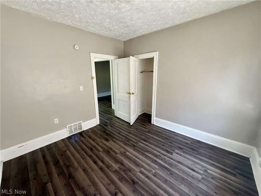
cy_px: 98
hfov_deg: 102.1
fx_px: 106
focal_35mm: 14
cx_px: 130
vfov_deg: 85.7
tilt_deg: -13.2
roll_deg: -0.6
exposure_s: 1/95
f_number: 2.2
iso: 320
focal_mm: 2.22
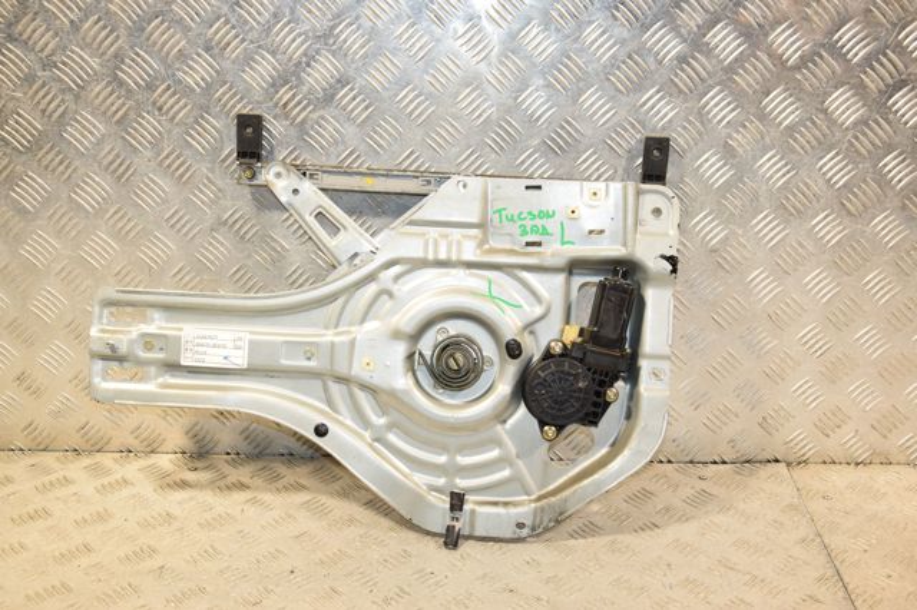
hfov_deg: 43.6
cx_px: 458
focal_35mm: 45
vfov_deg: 29.8
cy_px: 305
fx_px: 1146
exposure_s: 1/200
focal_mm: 30
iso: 800
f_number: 6.3
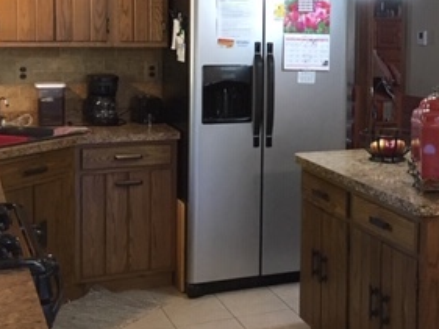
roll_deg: -0.4
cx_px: 416
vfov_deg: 22.0
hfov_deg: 28.0
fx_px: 837
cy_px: 73
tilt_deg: -3.8
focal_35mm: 66
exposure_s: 1/30
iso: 160
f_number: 2.2
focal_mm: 4.15
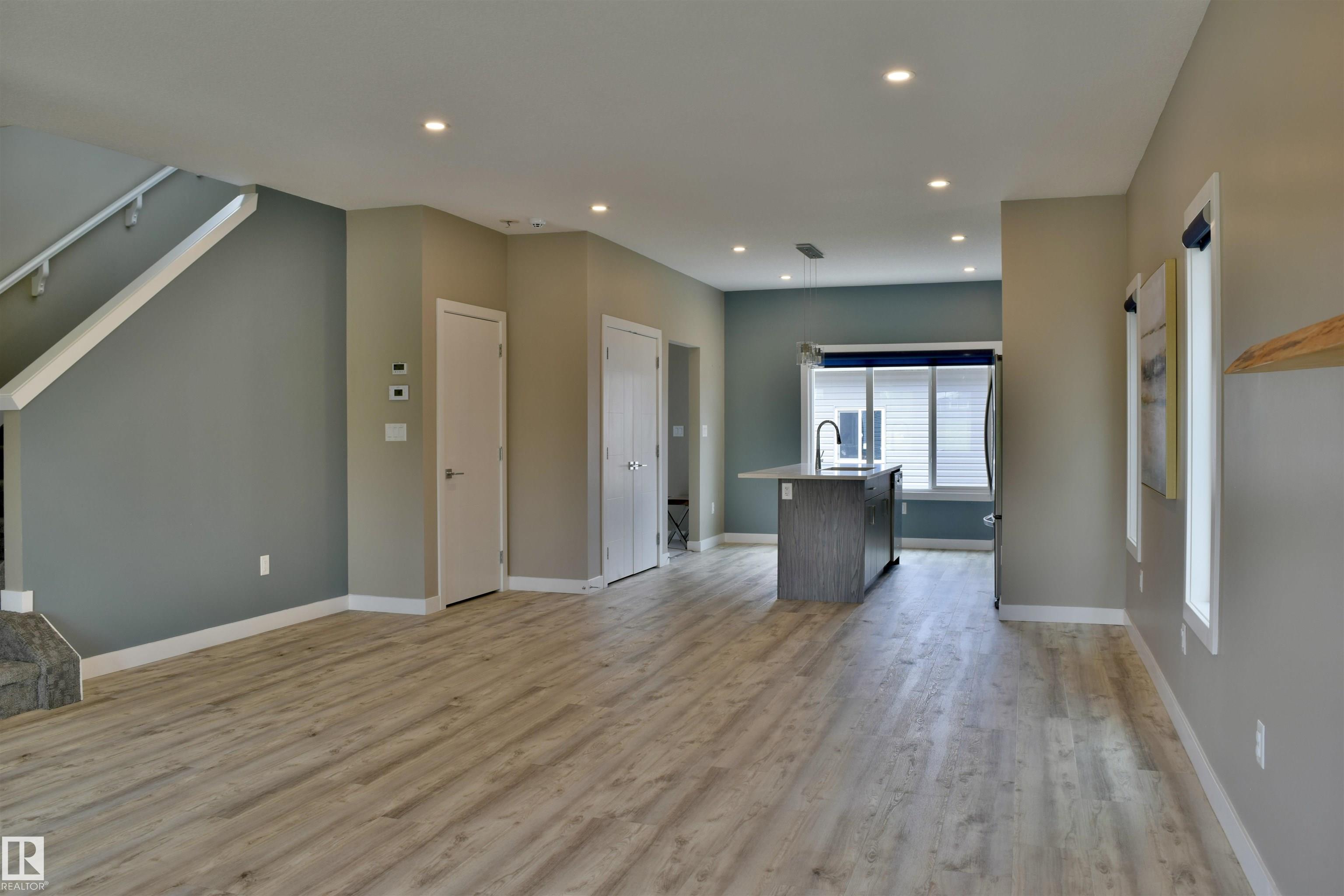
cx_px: 672
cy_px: 448
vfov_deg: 47.9
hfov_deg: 67.4
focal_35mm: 27
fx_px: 1008
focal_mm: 18
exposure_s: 1/30
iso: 400
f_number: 8
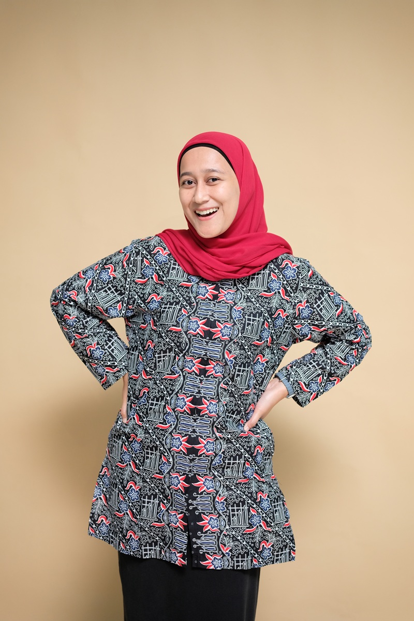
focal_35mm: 53
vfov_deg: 37.5
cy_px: 310
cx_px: 207
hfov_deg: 25.5
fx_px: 914
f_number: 2
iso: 400
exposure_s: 1/125
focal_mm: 35
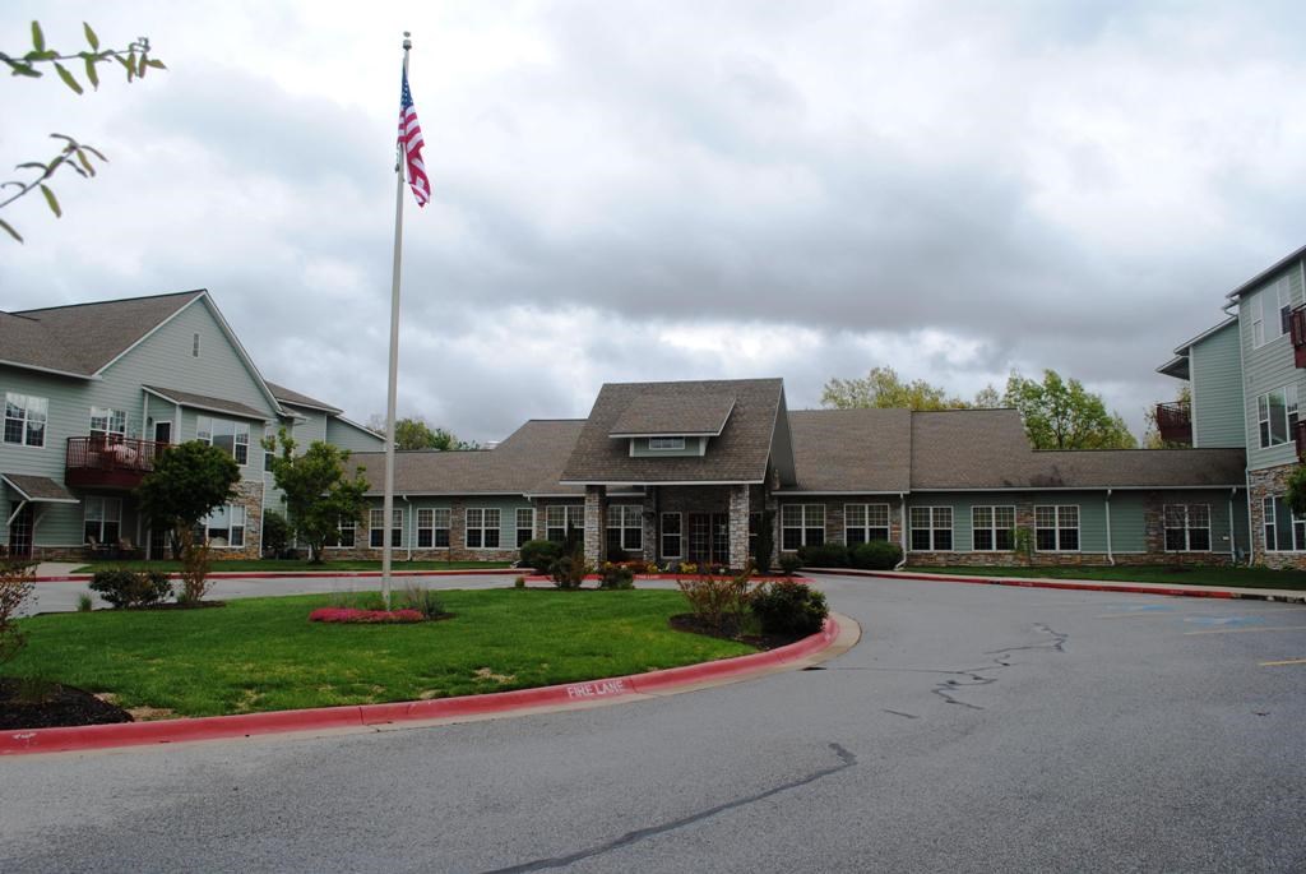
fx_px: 980
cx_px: 653
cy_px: 437
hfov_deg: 67.3
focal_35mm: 27
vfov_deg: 48.0
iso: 100
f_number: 8
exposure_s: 1/250
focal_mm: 18
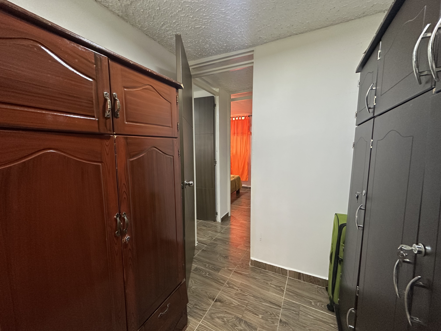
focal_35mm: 14
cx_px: 220
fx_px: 178
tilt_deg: -5.8
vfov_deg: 85.7
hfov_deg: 102.1
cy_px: 166
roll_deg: +1.2
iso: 400
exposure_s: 1/60
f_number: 2.2
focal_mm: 2.22
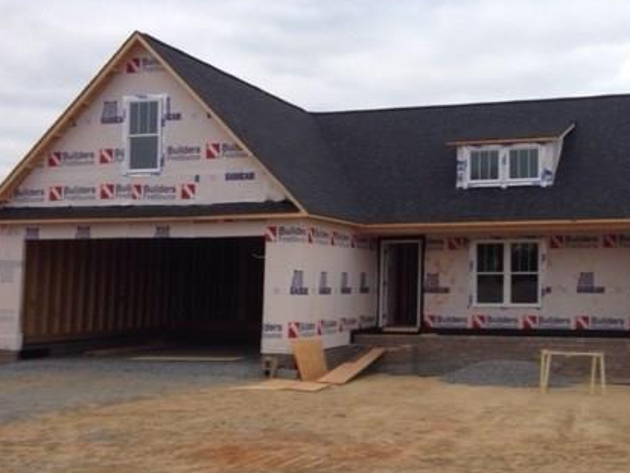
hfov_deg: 37.0
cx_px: 431
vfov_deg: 28.6
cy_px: 224
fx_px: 929
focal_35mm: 51
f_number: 2.4
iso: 50
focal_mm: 4.12
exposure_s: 1/189
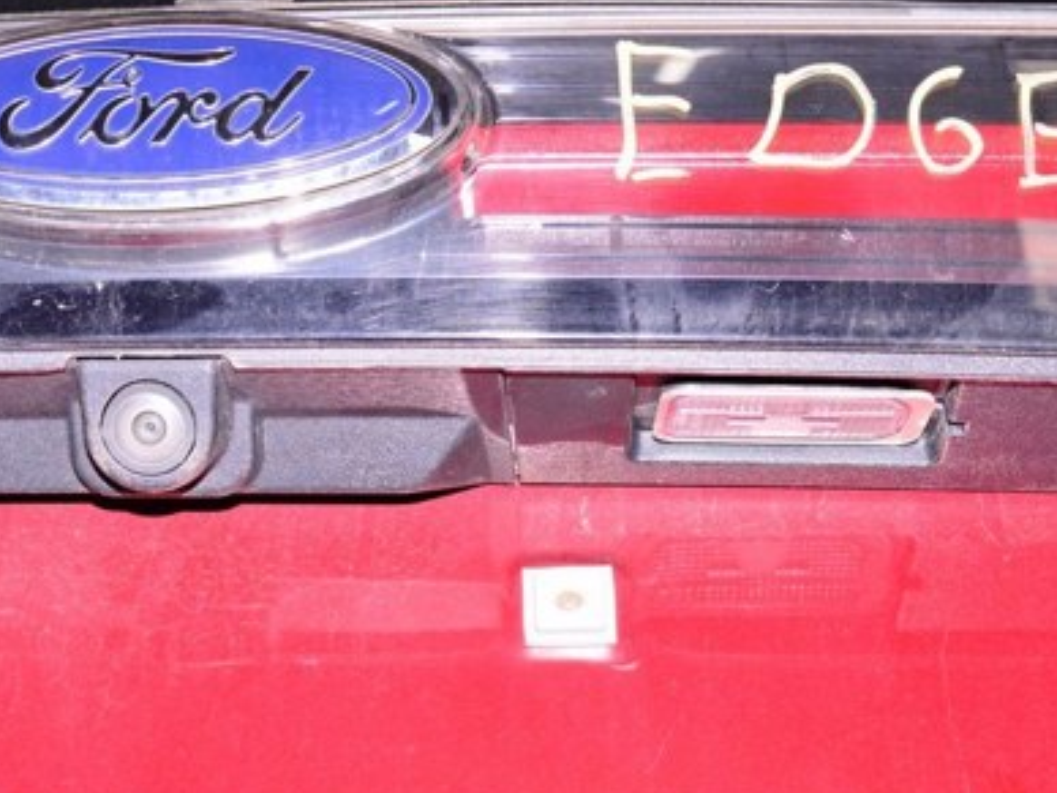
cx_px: 240
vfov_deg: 19.4
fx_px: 2321
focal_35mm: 76
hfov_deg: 25.3
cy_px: 492
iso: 1600
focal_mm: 32
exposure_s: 1/200
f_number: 8
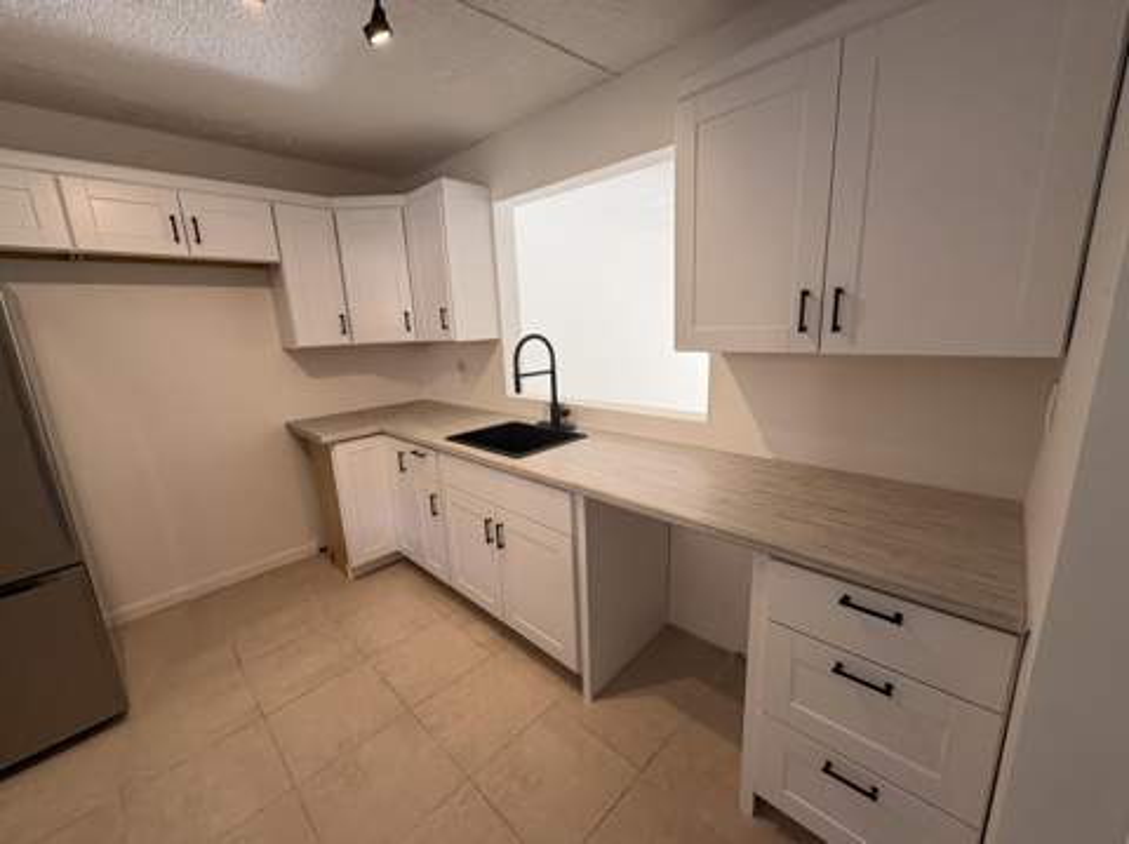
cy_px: 422
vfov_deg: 85.6
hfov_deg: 102.1
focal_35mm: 14
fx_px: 456
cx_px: 564
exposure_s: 1/99
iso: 80
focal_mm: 2.22
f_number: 2.2
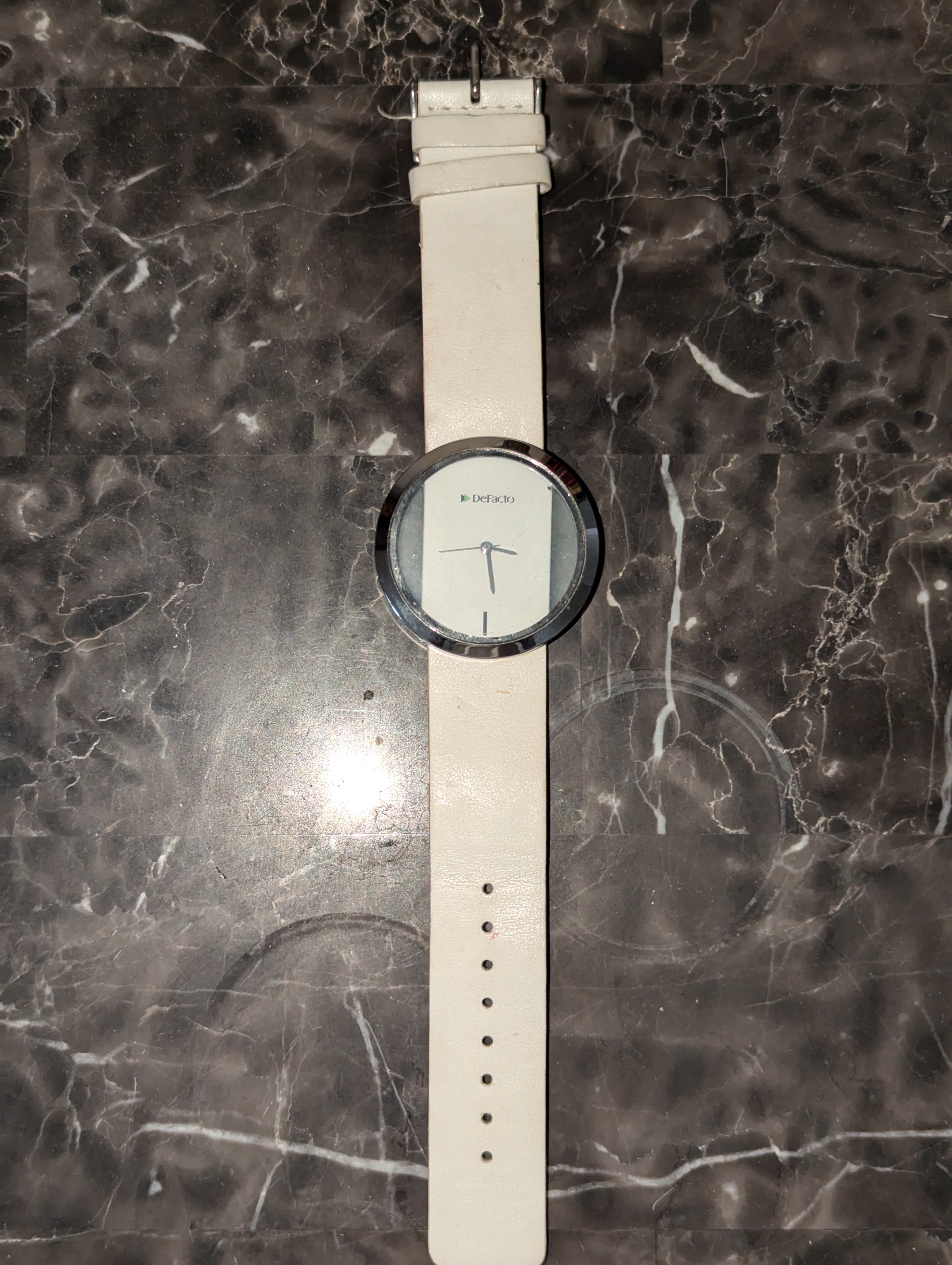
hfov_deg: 30.3
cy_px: 632
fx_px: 1756
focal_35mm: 48
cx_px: 476
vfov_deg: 39.6
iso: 220
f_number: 1.85
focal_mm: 6.81
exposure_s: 1/81.5
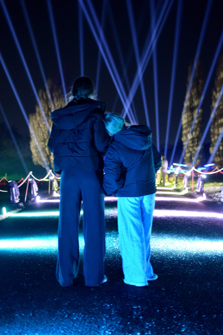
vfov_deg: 37.9
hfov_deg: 25.8
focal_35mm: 52
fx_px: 488
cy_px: 168
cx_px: 112
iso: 3200
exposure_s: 1/13
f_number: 2
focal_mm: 35
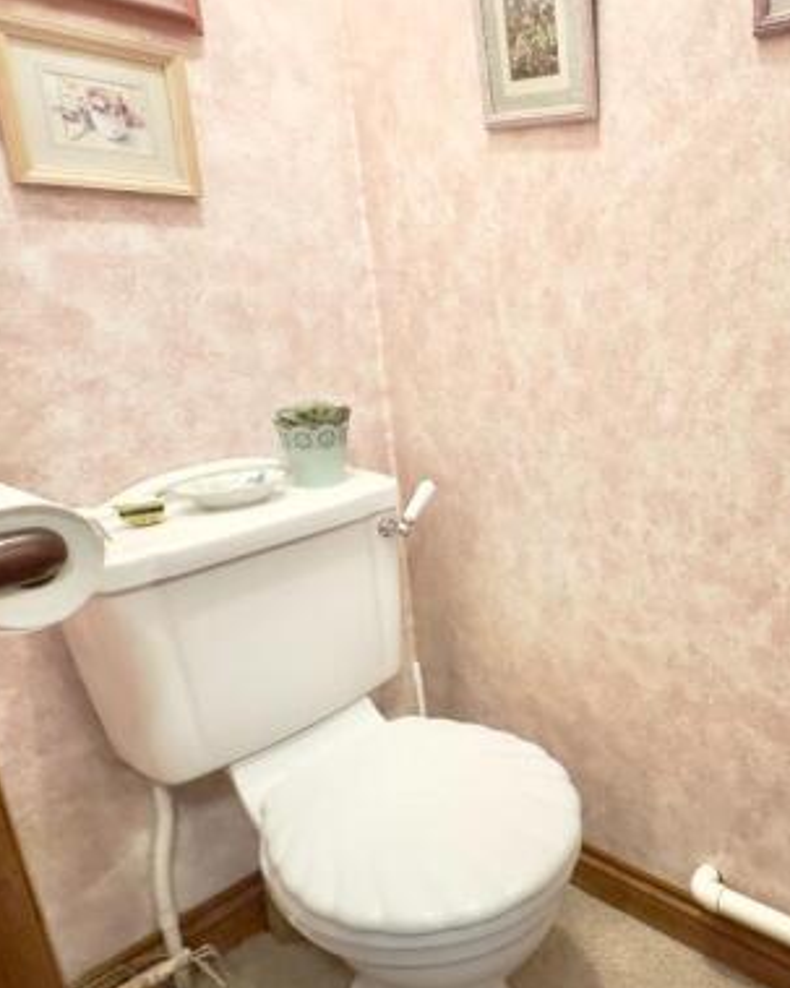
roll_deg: +0.3
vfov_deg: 77.6
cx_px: 697
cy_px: 502
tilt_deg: -18.5
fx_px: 614
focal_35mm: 21
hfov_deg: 57.2
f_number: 2.2
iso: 800
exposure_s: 1/50
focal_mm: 2.22
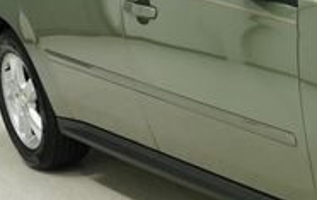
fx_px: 1030
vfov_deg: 11.1
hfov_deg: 15.9
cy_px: 74
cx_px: 489
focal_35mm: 119
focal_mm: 23
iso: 800
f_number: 5.6
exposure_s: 1/200
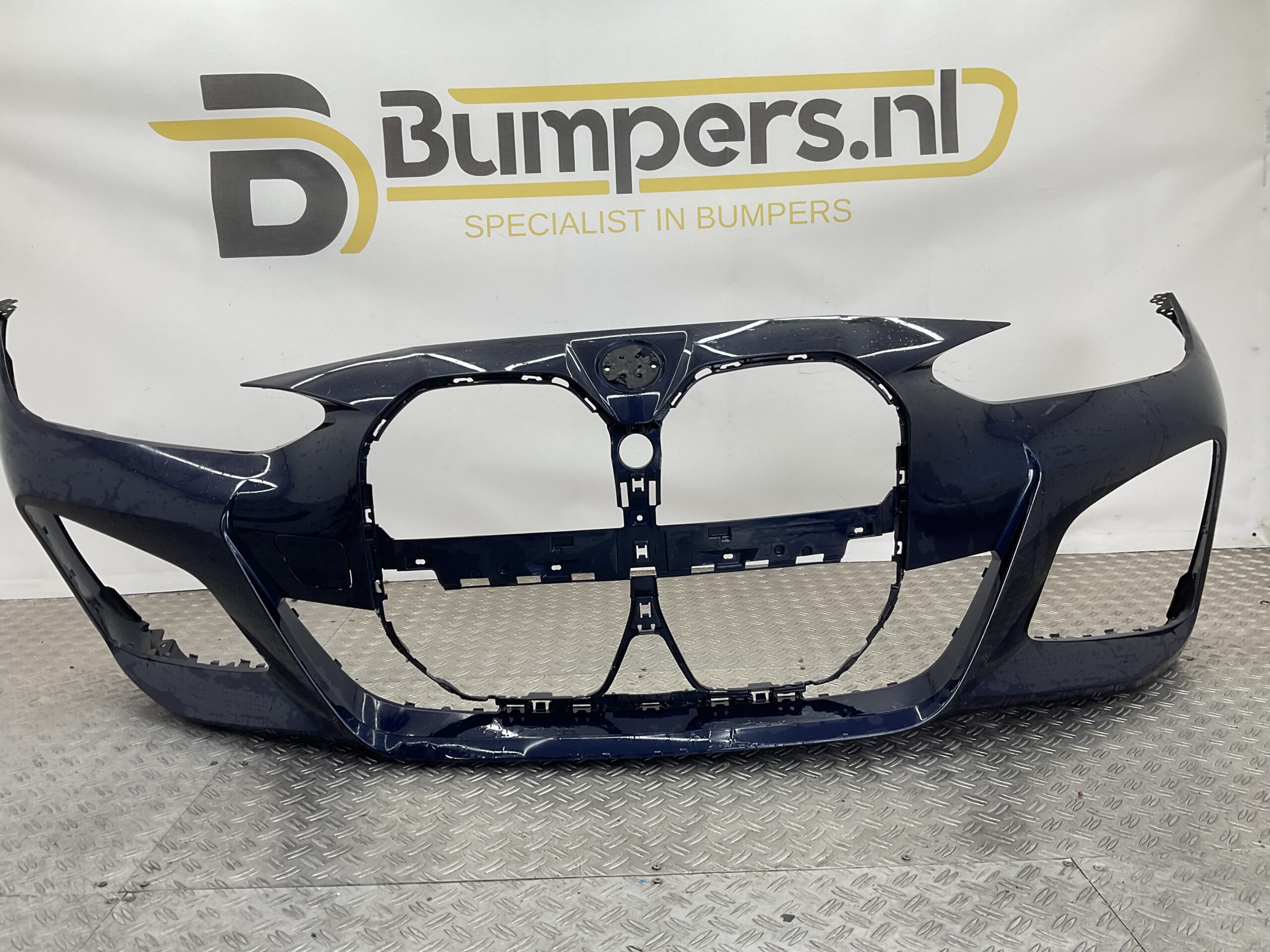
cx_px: 635
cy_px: 476
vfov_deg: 48.2
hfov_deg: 61.7
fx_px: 1064
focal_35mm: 29
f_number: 1.8
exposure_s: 1/120
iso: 16
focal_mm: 3
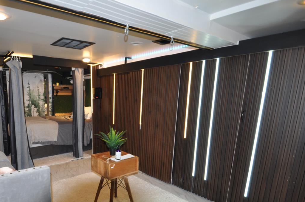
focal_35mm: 22
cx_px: 106
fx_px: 186
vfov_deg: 56.3
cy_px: 127
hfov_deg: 76.6
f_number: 3.5
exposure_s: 1/200
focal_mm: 10
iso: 360
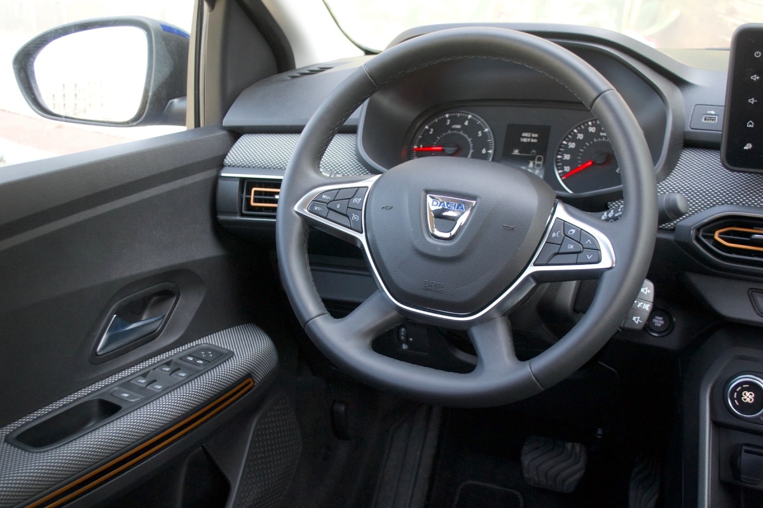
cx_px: 382
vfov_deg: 31.9
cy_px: 254
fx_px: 890
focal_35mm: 42
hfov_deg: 46.4
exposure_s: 1/80
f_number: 4.5
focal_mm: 28
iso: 400
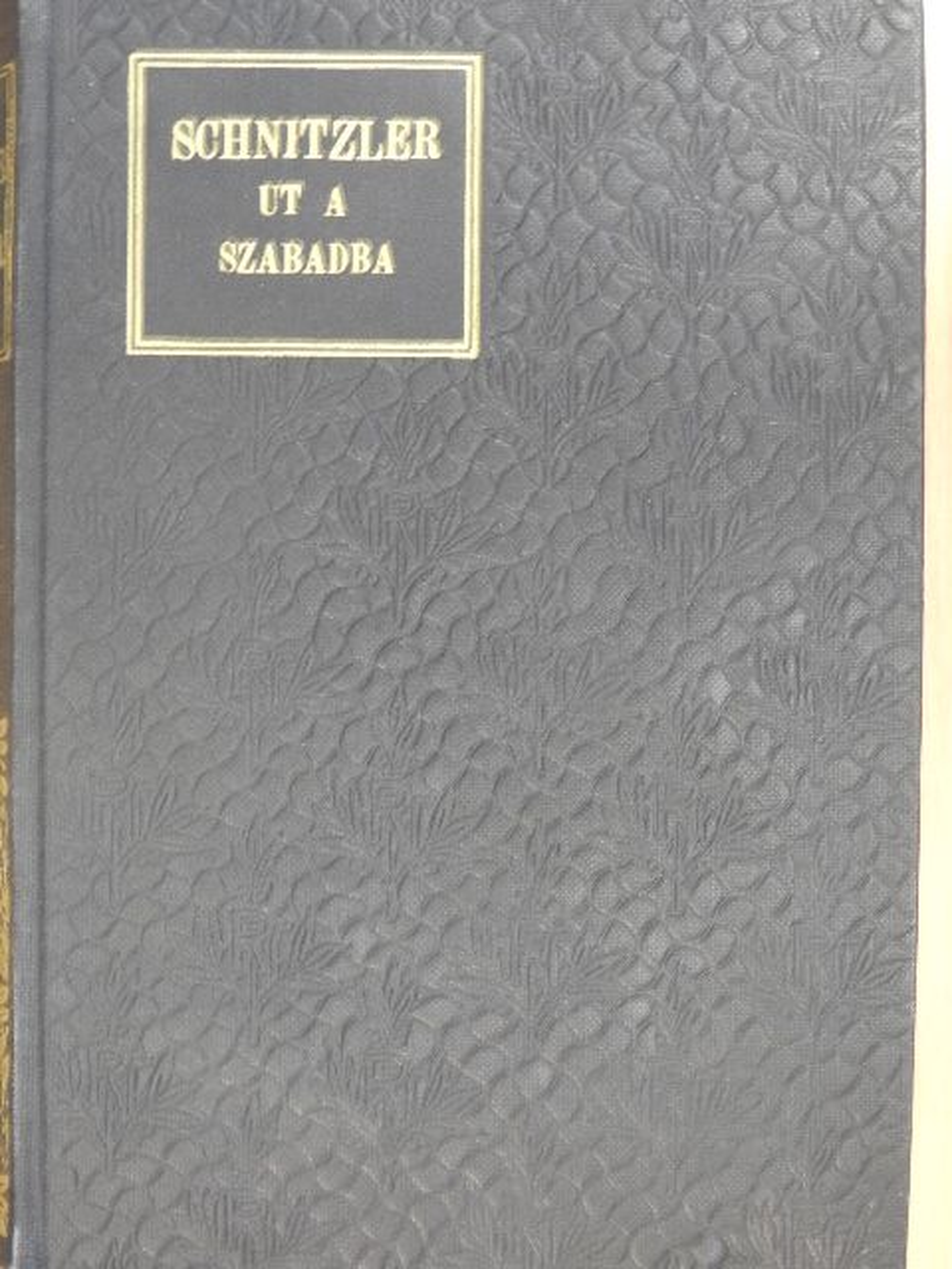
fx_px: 1833
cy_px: 634
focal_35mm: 50
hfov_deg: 29.1
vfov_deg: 38.2
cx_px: 476
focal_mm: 9
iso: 500
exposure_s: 1/5
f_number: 4
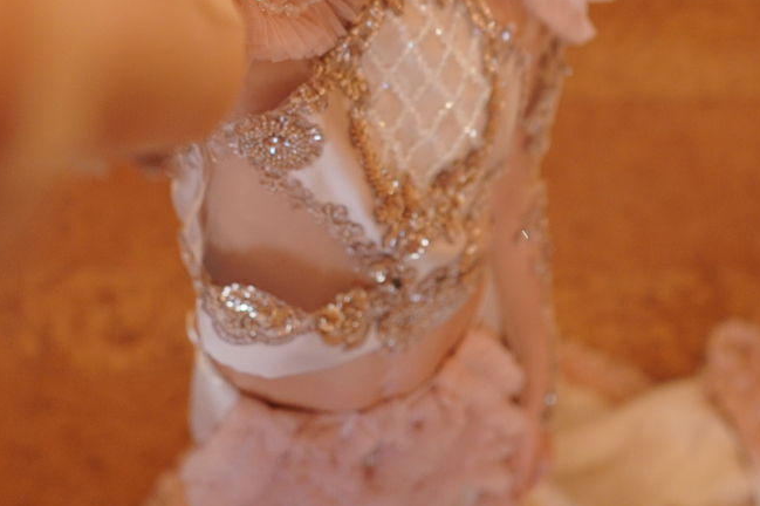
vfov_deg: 31.5
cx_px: 387
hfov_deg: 51.9
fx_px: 781
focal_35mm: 37
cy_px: -63
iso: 800
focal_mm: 16
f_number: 1.4
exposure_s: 1/125
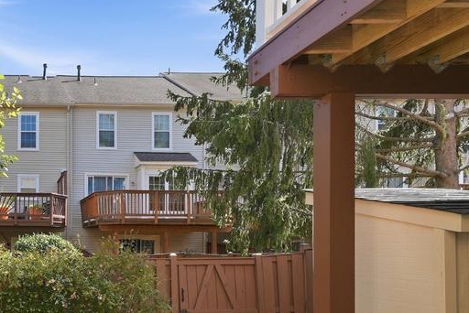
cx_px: 5
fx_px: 365
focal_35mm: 28
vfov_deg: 44.6
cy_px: 242
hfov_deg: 52.6
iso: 250
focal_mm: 14
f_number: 9
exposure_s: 1/200
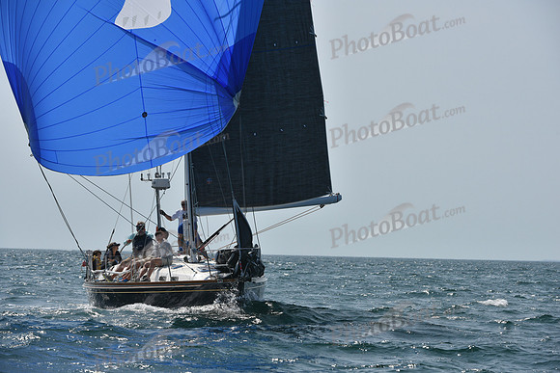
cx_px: 280
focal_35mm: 260
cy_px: 186
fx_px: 4045
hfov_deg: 7.9
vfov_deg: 5.3
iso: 320
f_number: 10
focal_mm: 260
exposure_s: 1/1250
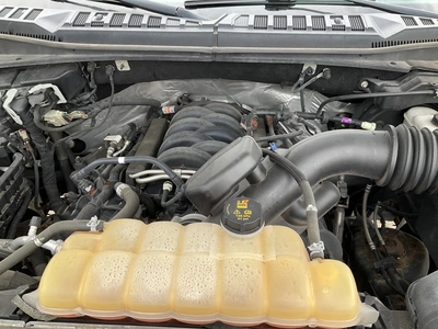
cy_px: 164
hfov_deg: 61.7
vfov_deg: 48.2
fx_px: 367
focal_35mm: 29
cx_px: 219
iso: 16
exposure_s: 1/129
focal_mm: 3
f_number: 1.8
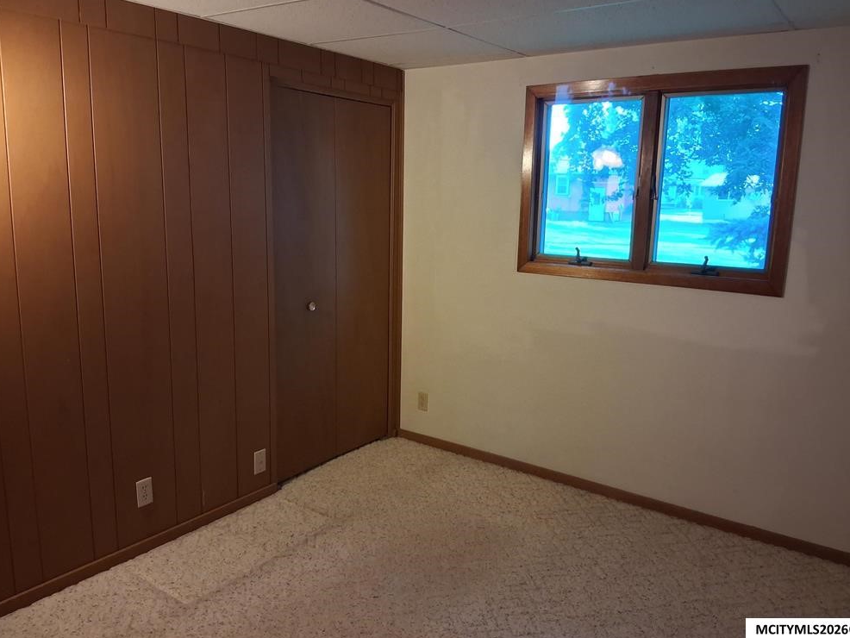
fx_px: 663
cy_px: 310
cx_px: 429
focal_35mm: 27
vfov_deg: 51.4
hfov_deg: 65.3
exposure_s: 1/60
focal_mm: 3.98
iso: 640
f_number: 1.8
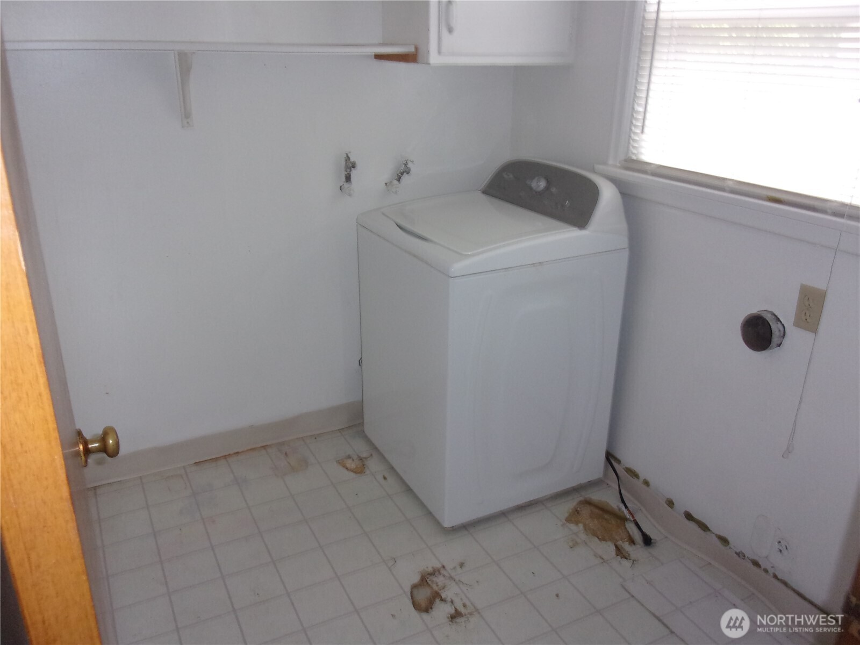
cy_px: 322
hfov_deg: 63.4
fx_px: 696
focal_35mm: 28
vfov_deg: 49.7
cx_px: 430
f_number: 3.9
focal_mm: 5.1
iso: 200
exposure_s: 1/34
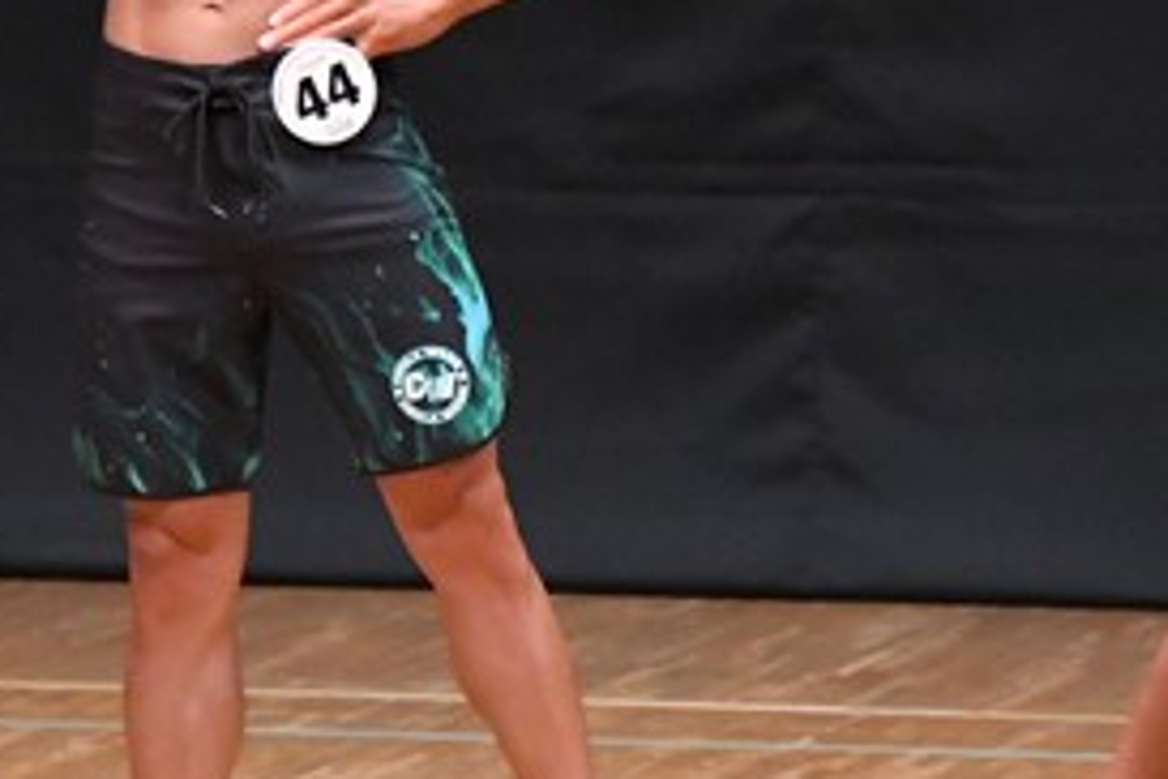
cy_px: 227
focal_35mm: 723
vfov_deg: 1.9
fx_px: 23455
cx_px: 704
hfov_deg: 2.9
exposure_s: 1/400
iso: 8000
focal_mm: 170
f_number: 5.6
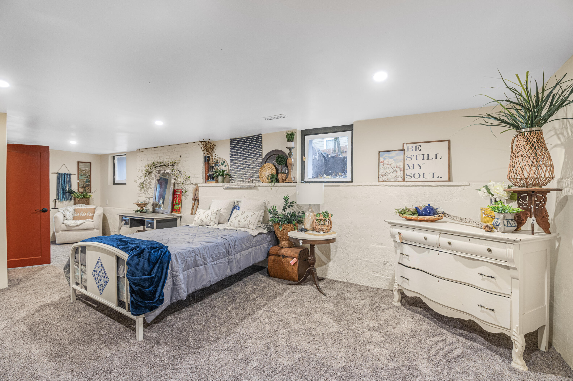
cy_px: 190
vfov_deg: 77.2
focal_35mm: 15
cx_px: 286
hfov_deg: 100.4
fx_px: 239
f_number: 4.5
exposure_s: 1/20
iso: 1600
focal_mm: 15
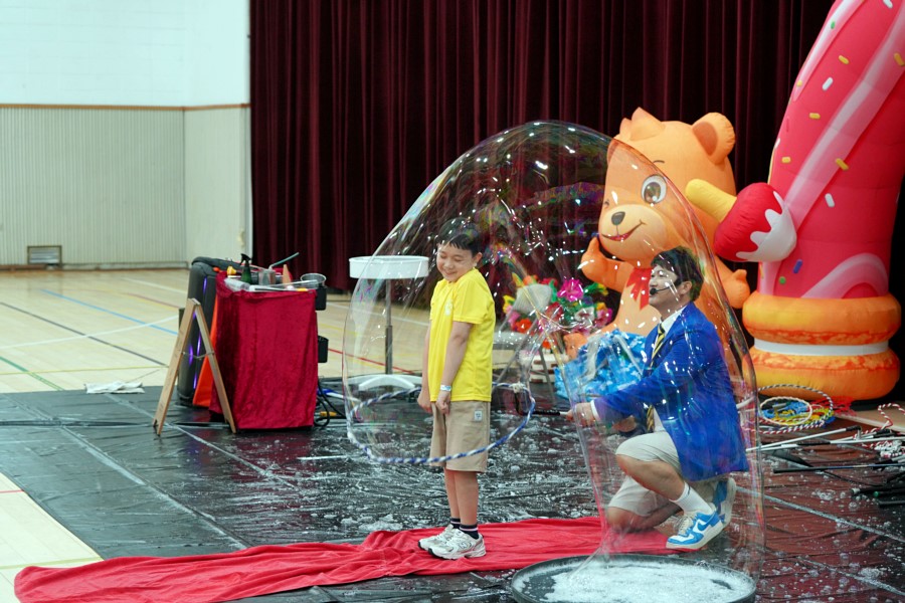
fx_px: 1760
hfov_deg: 28.8
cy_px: 302
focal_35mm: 70
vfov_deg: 19.5
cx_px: 452
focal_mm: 70
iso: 2000
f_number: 4
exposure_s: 1/160
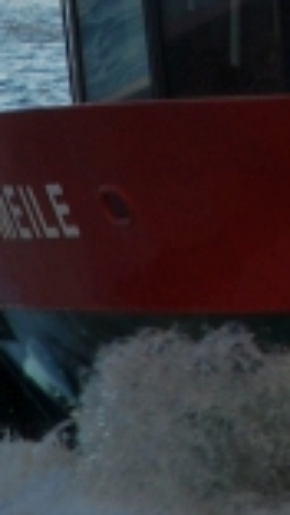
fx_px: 14765
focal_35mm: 1082
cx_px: 692
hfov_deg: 1.1
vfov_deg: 2.0
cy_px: -408
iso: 200
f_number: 8
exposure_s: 1/125
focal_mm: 105
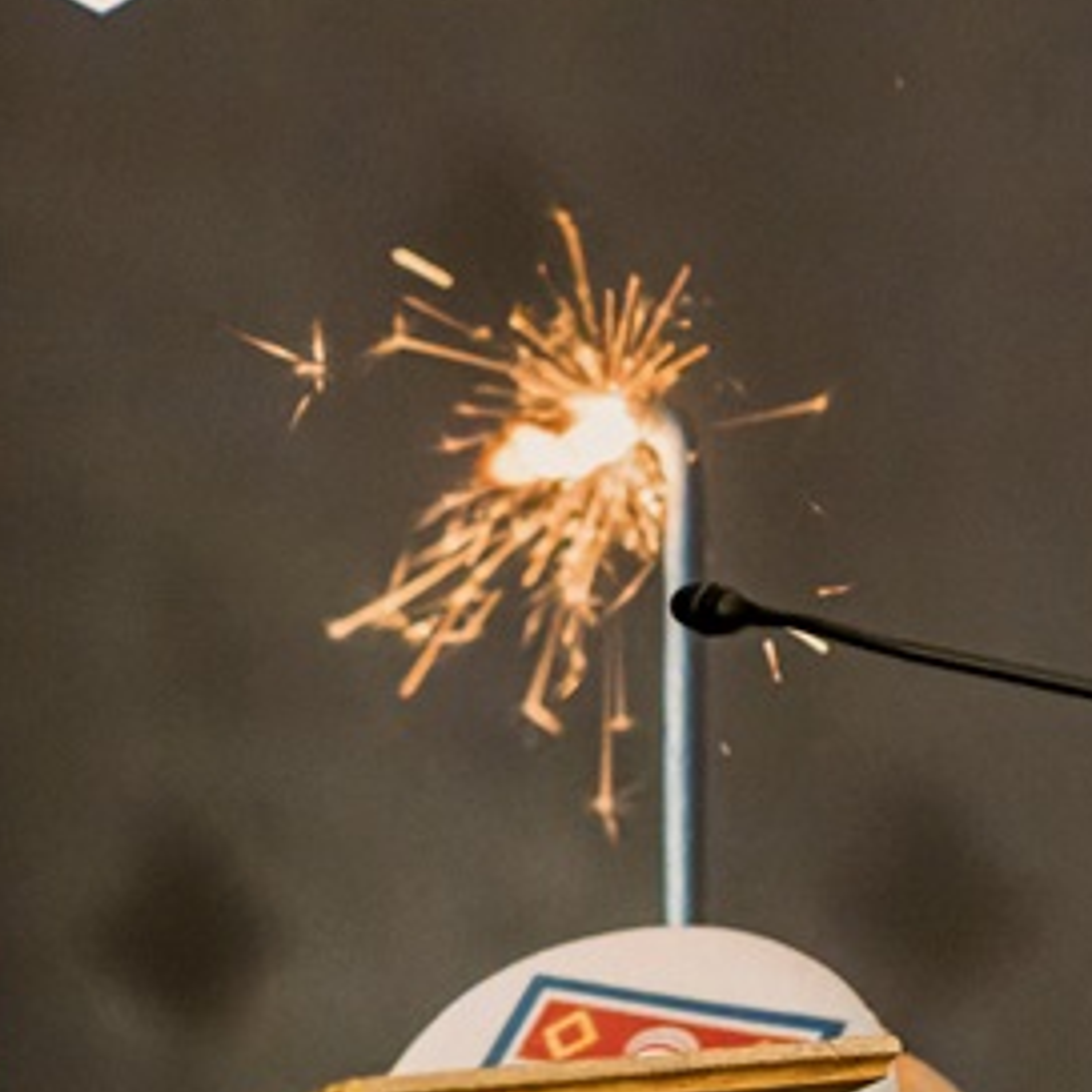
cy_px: 458
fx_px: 14562
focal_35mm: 408
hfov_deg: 4.3
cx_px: 373
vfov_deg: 4.3
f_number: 2.8
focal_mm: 116
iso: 5600
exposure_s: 1/200
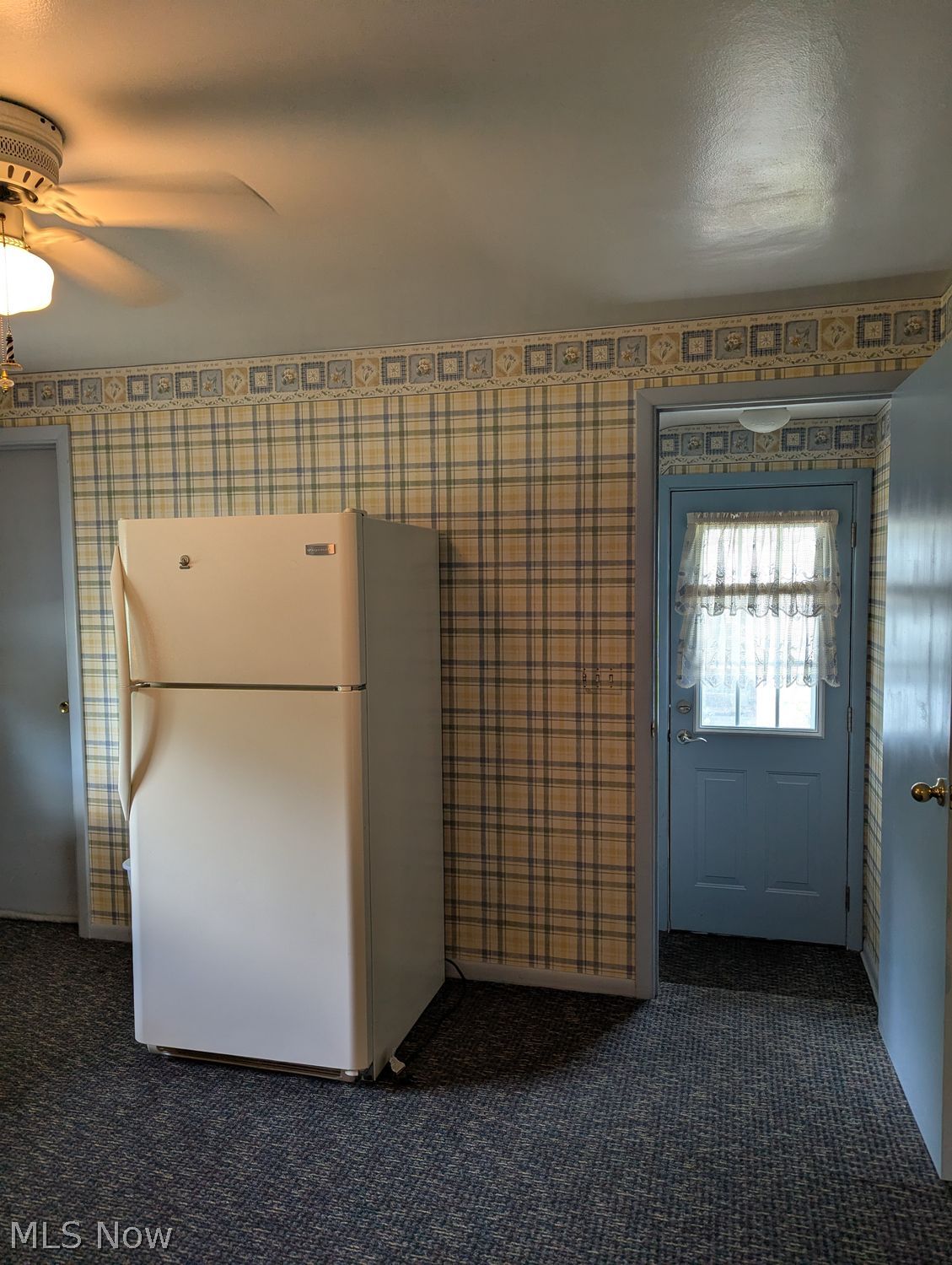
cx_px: 476
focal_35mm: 24
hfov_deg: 56.9
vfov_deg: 71.5
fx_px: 878
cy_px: 632
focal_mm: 6.81
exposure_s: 1/60
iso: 117
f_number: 1.85
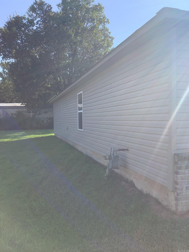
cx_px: 94
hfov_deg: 45.4
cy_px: 126
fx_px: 226
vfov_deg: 58.4
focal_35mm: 31
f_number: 2.4
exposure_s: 1/734
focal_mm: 3.3
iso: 25
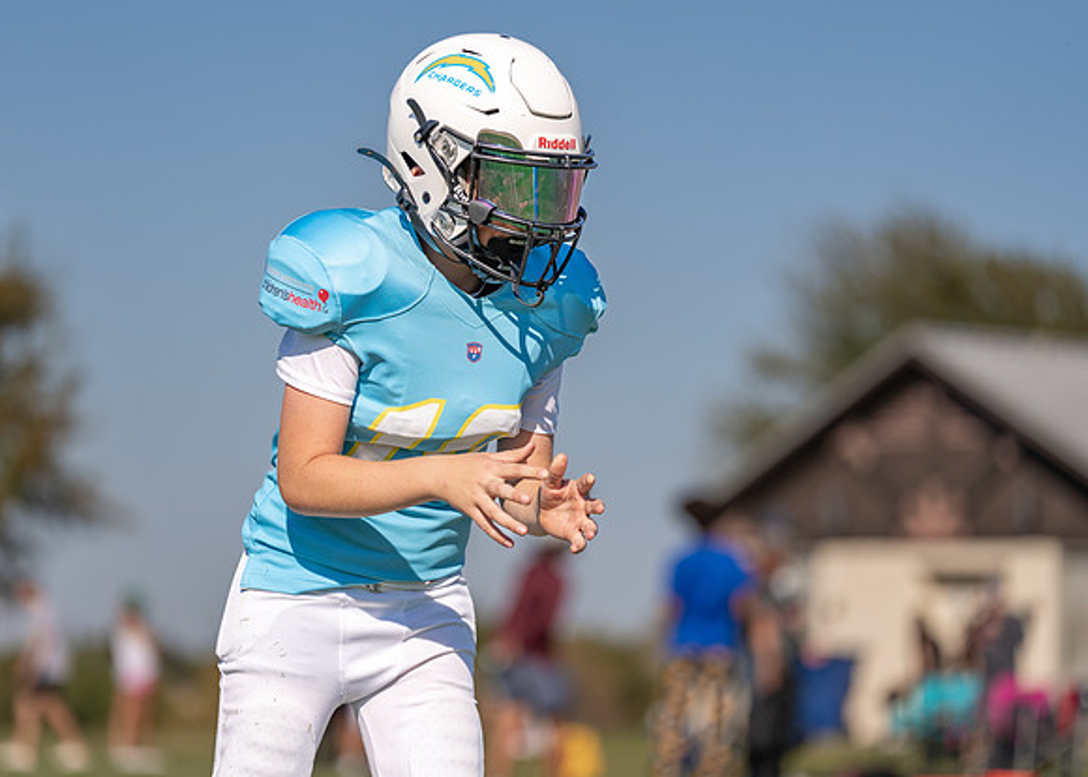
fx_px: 5463
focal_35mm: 177
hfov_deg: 11.4
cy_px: 405
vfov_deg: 8.1
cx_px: 456
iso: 100
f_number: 2.8
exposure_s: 1/4000
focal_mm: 155
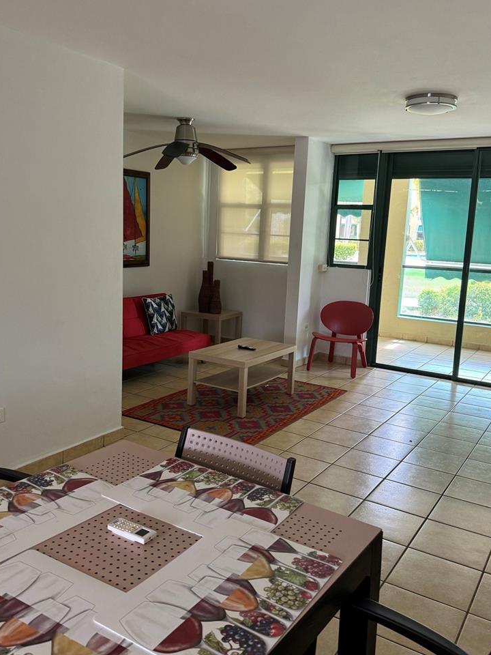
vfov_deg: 60.0
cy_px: 322
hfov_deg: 46.8
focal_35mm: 30
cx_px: 239
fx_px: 567
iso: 160
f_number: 1.78
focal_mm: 6.76
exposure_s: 1/60
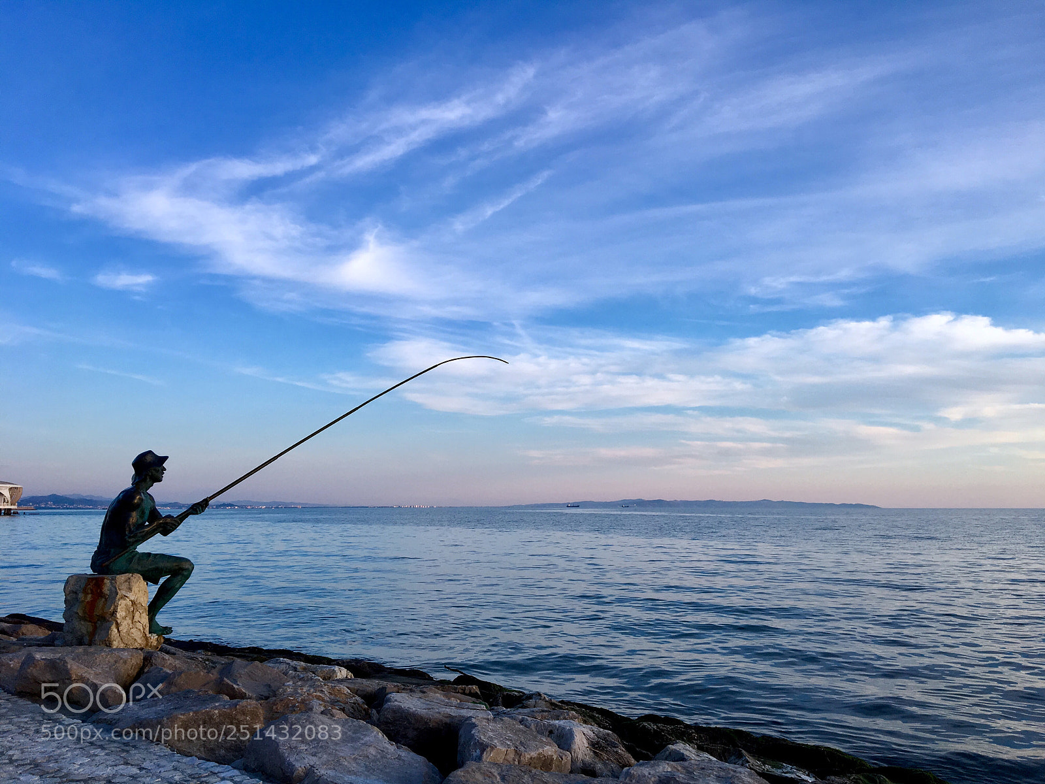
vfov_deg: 48.2
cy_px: 392
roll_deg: +0.9
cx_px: 522
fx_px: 875
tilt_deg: +8.2
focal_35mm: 29
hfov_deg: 61.7
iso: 25
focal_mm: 4.15
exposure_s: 1/469
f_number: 2.2
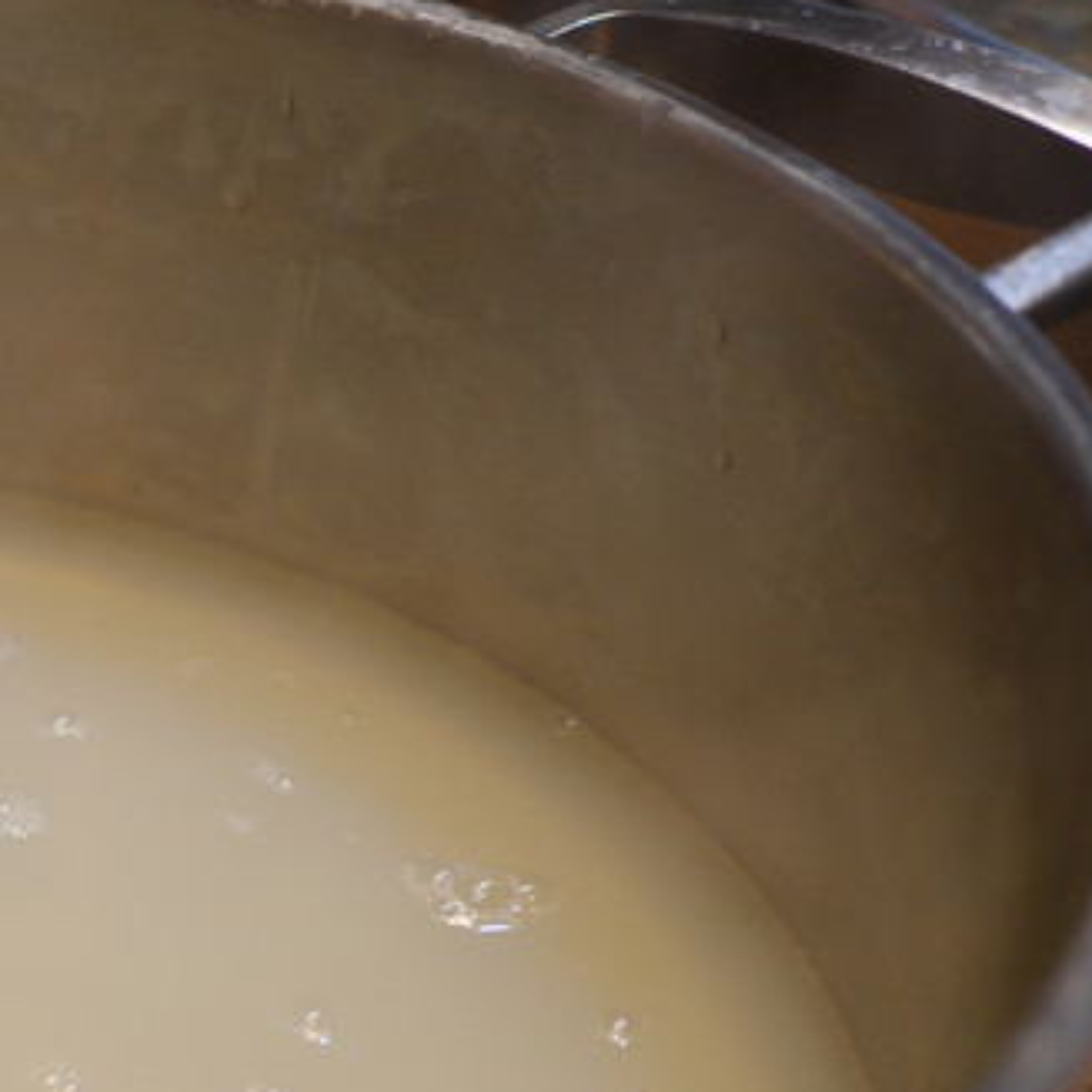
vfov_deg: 21.0
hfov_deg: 19.8
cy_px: 952
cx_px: -307
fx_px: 2891
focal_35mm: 81
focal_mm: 15
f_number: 1.7
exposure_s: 1/60
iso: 200
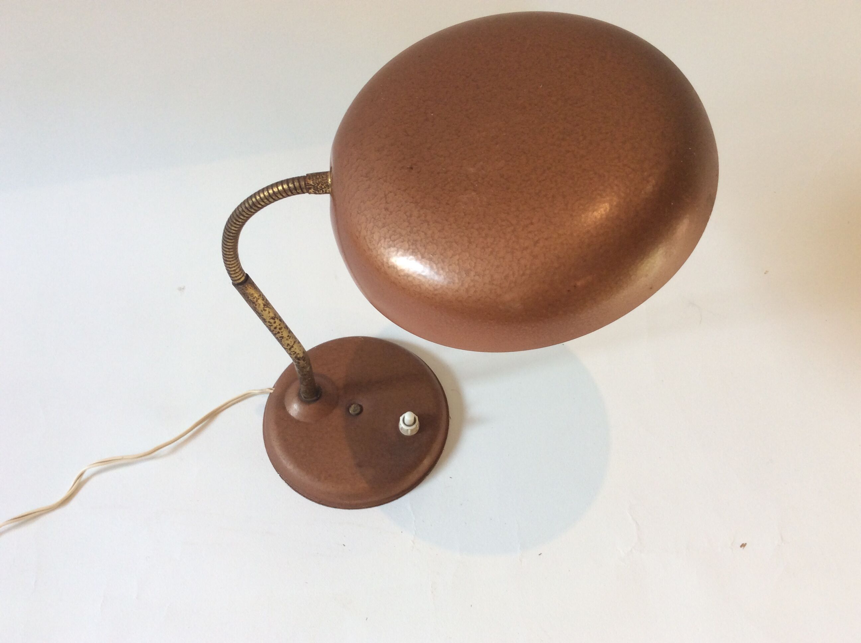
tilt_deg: -61.1
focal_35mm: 32
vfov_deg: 44.1
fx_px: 795
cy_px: 322
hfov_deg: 56.9
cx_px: 430
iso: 50
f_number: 2.4
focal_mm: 3.3
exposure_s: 1/50
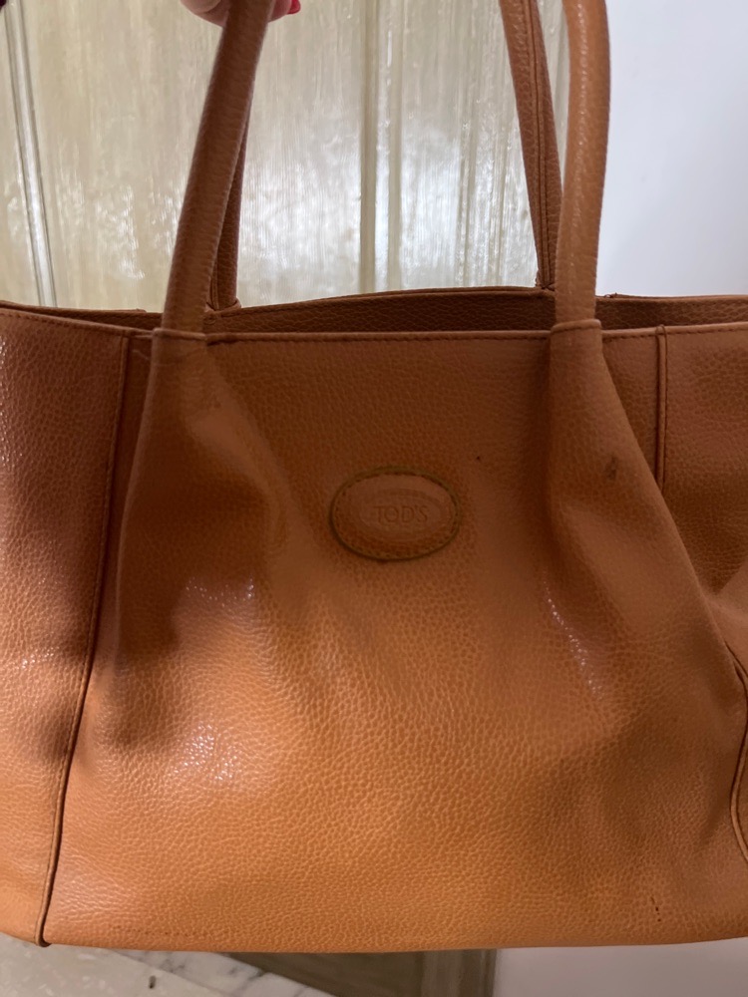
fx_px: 749
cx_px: 374
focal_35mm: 26
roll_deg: -1.2
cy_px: 498
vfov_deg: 67.3
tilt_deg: -18.4
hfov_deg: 53.1
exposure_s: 1/60
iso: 400
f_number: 1.5
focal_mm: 5.7
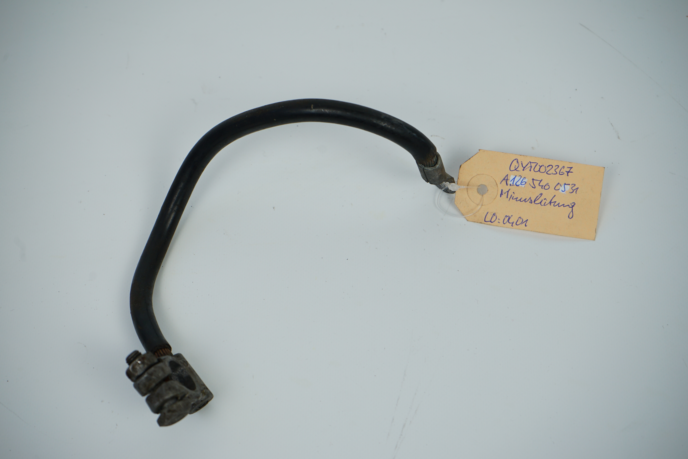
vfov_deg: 19.5
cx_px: 344
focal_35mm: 70
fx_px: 1338
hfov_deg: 28.8
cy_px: 230
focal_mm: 70
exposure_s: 1/200
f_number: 7.1
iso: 200
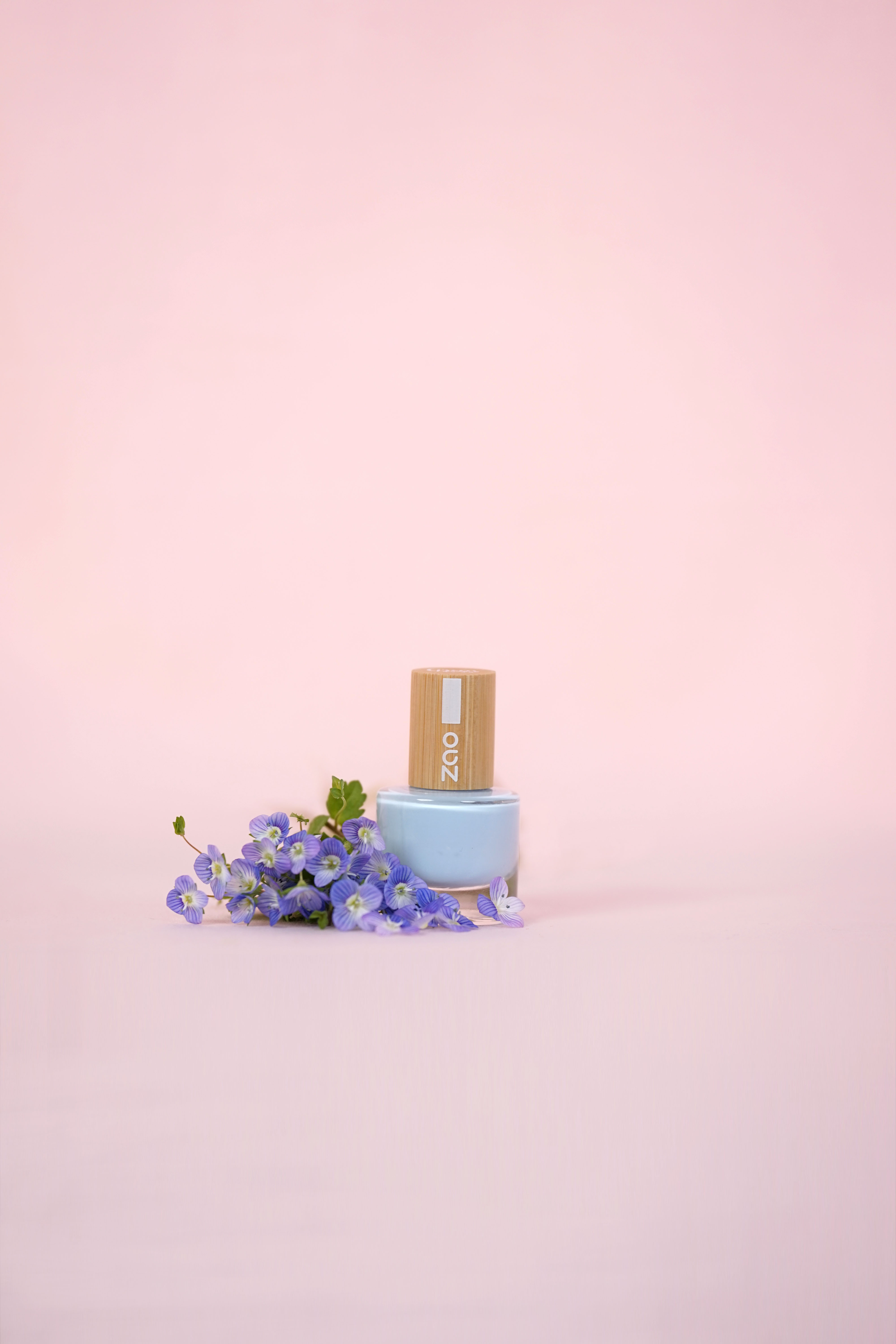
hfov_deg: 9.3
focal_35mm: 148
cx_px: 448
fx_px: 5525
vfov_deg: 13.9
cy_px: 672
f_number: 3.2
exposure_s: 1/200
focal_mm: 148
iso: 250
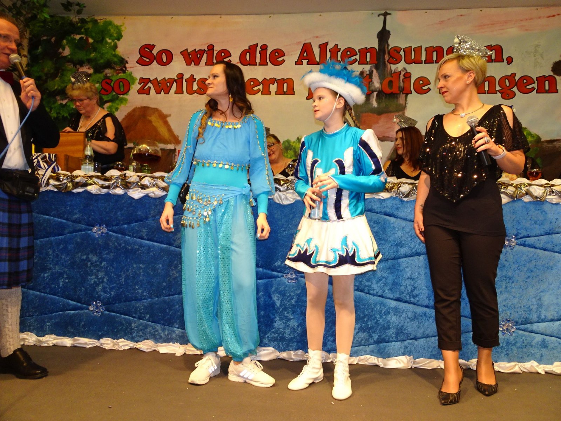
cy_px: 210
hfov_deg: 71.6
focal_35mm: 24
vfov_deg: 56.8
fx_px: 389
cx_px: 280
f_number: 3.5
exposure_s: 1/30
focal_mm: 4.1
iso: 200
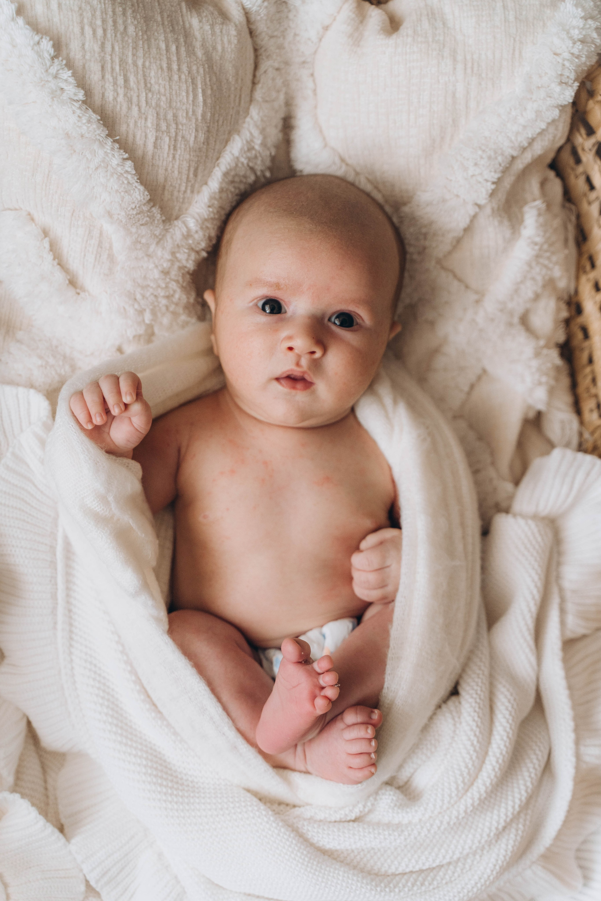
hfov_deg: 22.6
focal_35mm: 60
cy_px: 450
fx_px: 1502
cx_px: 300
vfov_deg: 33.4
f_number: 2.8
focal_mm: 60
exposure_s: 1/250
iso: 1250
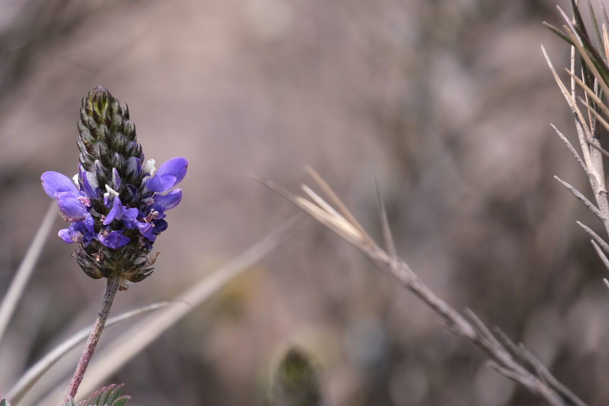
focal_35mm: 1057
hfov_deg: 2.0
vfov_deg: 1.3
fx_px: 17881
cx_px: 96
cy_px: 298
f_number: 5.6
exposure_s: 1/500
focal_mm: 400
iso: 200
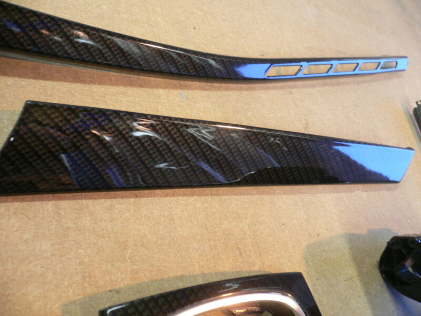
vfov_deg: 40.7
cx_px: 210
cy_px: 158
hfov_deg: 52.6
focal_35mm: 35
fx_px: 426
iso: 200
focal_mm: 5.8
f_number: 2.8
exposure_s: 1/13
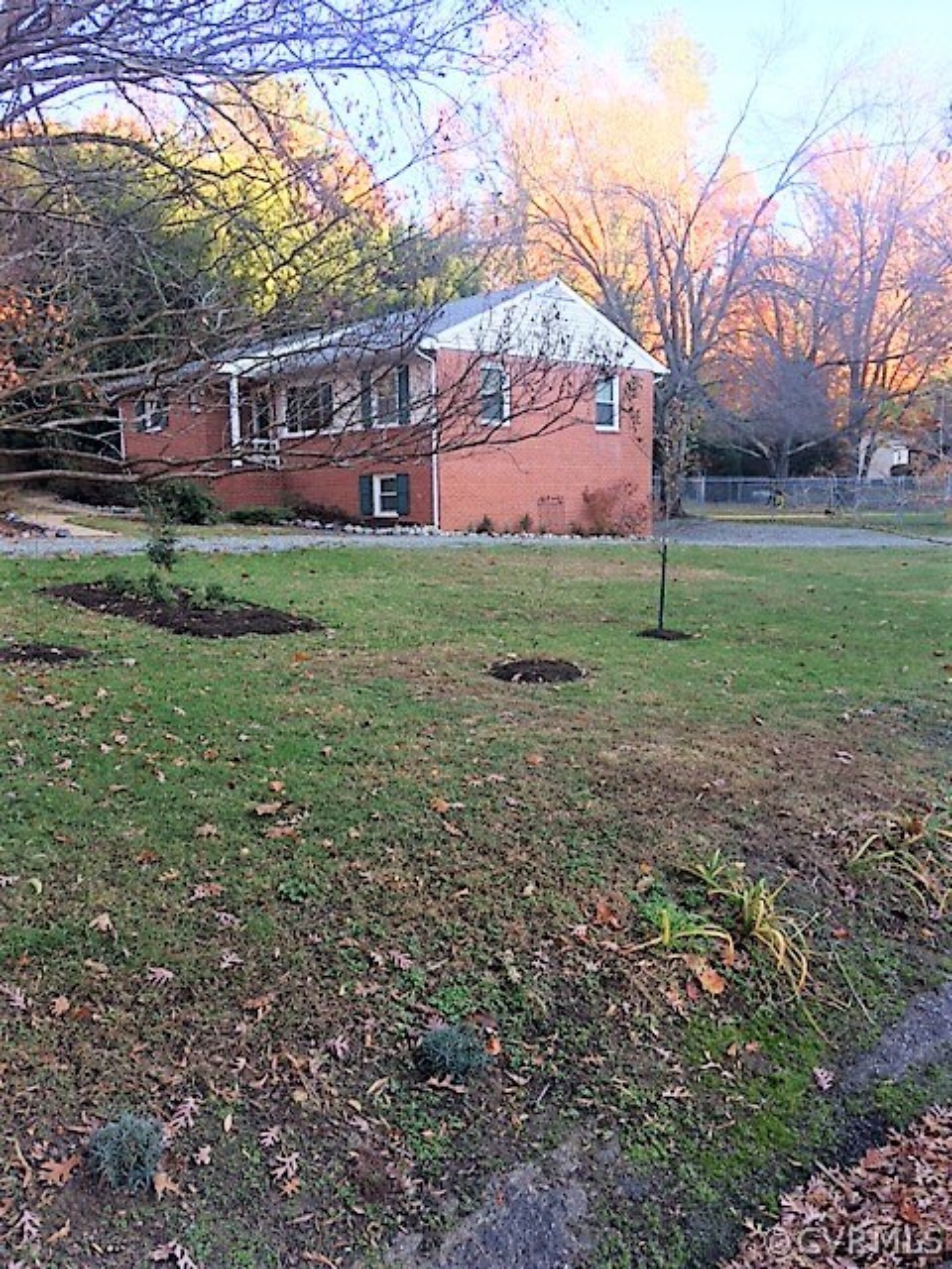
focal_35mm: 29
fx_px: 1063
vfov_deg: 61.7
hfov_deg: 48.2
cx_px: 476
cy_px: 634
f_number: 2.2
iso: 40
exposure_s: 1/120
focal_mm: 4.15
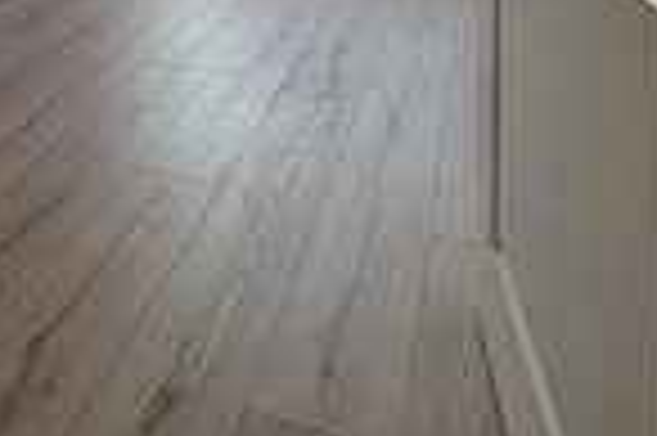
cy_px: -234
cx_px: 198
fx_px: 674
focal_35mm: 37
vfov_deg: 25.7
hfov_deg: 50.6
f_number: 2.2
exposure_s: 1/50
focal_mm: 2.2
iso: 50
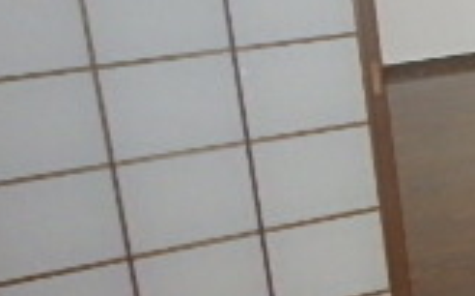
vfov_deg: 14.9
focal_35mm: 87
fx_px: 1125
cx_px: 909
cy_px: 67
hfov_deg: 17.8
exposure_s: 1/30
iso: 400
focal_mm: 3.7
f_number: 3.5
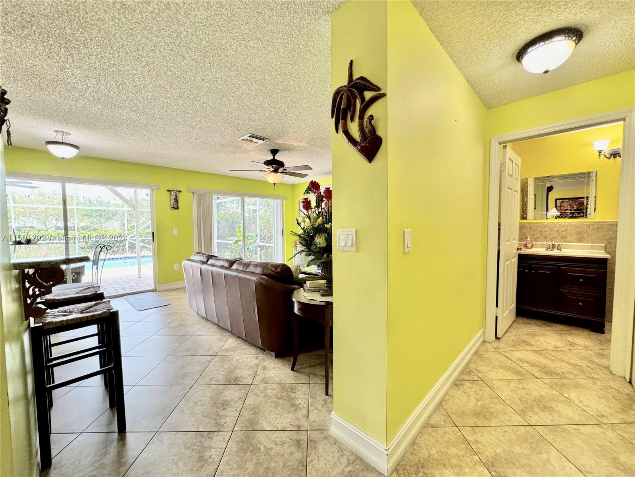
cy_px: 238
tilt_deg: -2.6
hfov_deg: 102.1
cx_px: 318
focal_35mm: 14
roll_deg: +0.6
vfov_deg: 85.7
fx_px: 257
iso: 200
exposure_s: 1/120
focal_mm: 2.22
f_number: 2.2
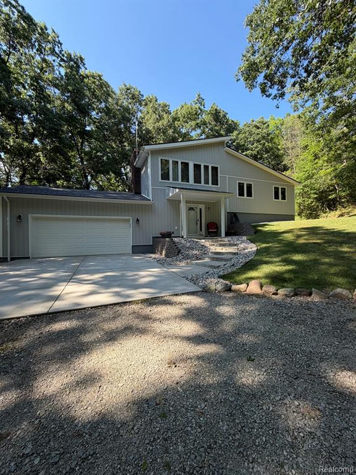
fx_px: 192
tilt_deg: +0.8
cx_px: 178
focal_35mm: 14
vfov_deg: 102.1
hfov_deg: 85.7
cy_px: 238
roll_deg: +1.0
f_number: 2.2
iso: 50
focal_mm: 2.22
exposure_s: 1/502
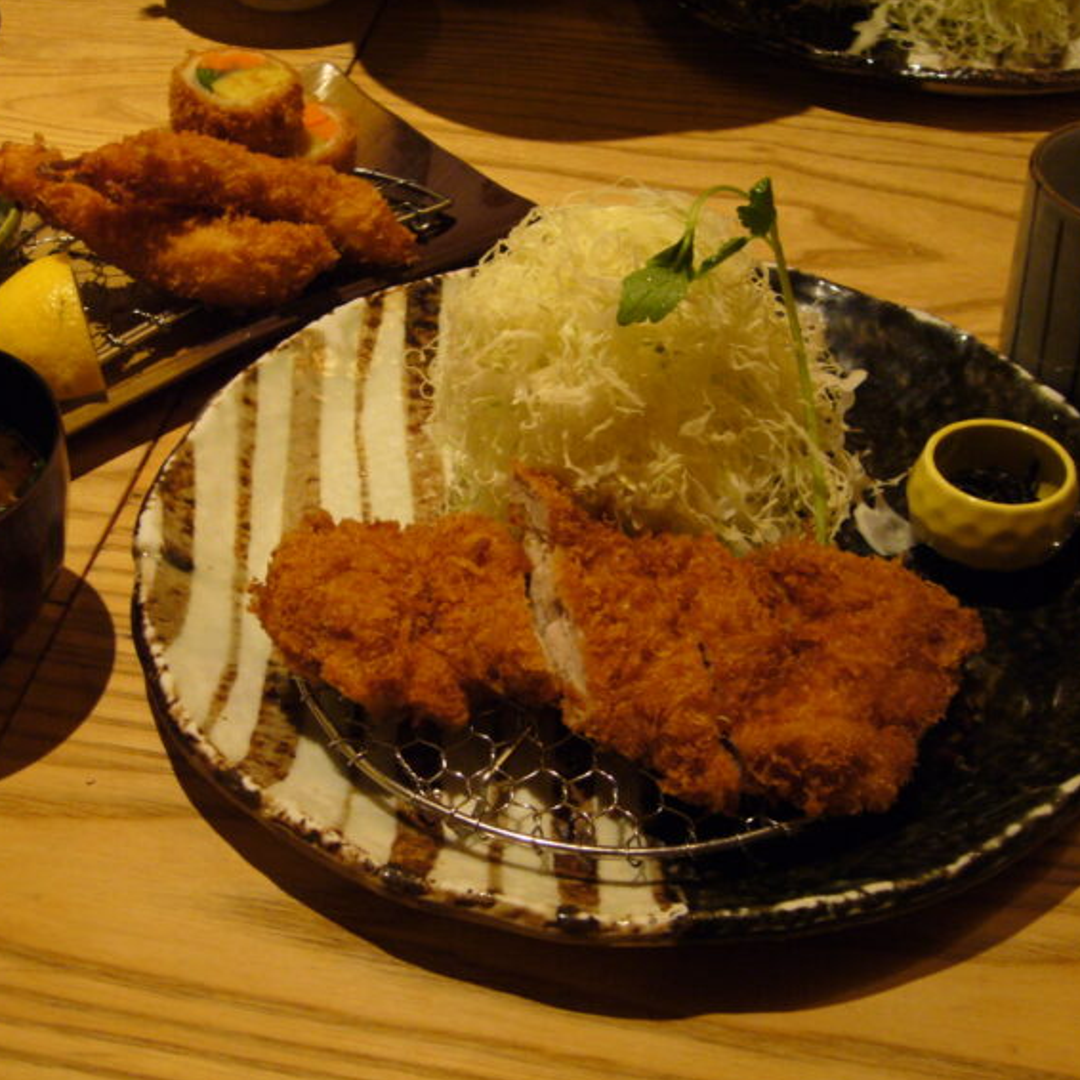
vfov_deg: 31.6
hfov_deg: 31.5
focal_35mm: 54
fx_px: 1906
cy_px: 542
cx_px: 433
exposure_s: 1/8
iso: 200
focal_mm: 7.5
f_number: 3.2
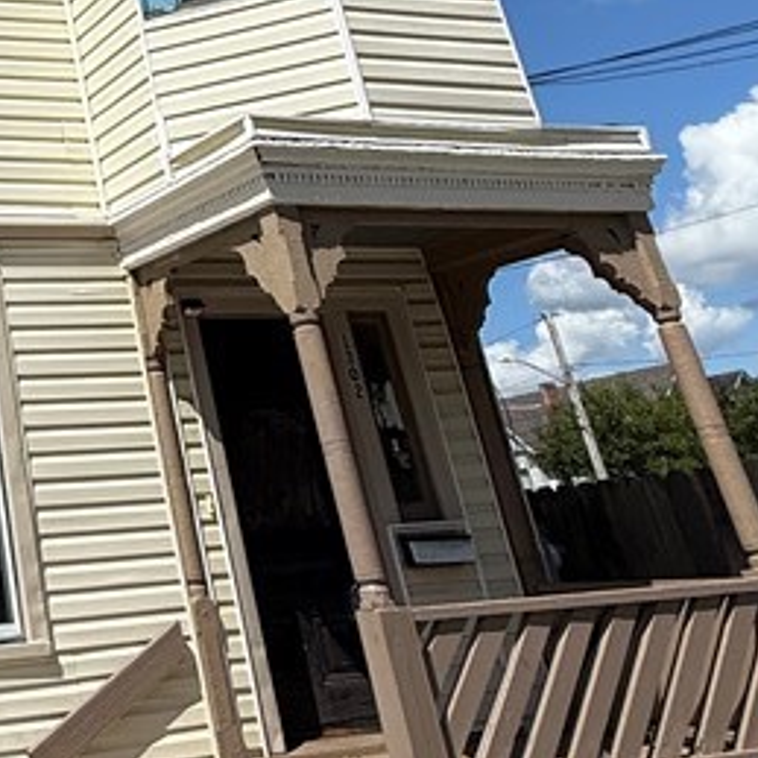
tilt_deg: +25.6
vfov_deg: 32.7
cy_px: 61
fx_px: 1214
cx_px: -196
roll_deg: +4.0
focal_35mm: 49
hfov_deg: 29.0
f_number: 2.2
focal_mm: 2.22
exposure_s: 1/4149
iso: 50
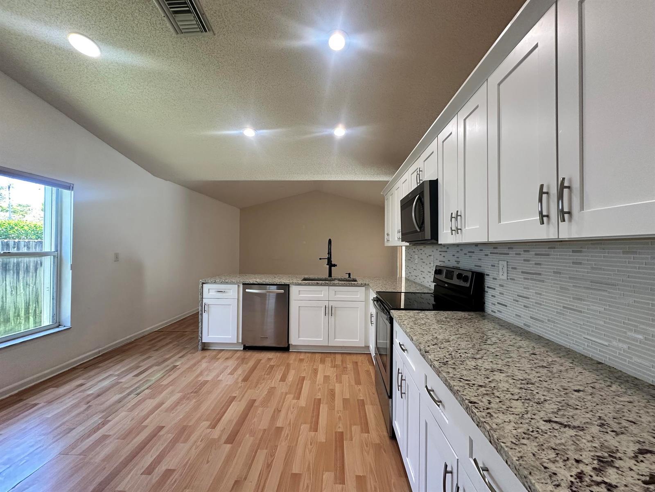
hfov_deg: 102.1
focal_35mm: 14
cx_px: 328
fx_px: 265
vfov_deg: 85.7
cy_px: 246
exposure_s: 1/120
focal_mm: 2.22
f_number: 2.2
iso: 250
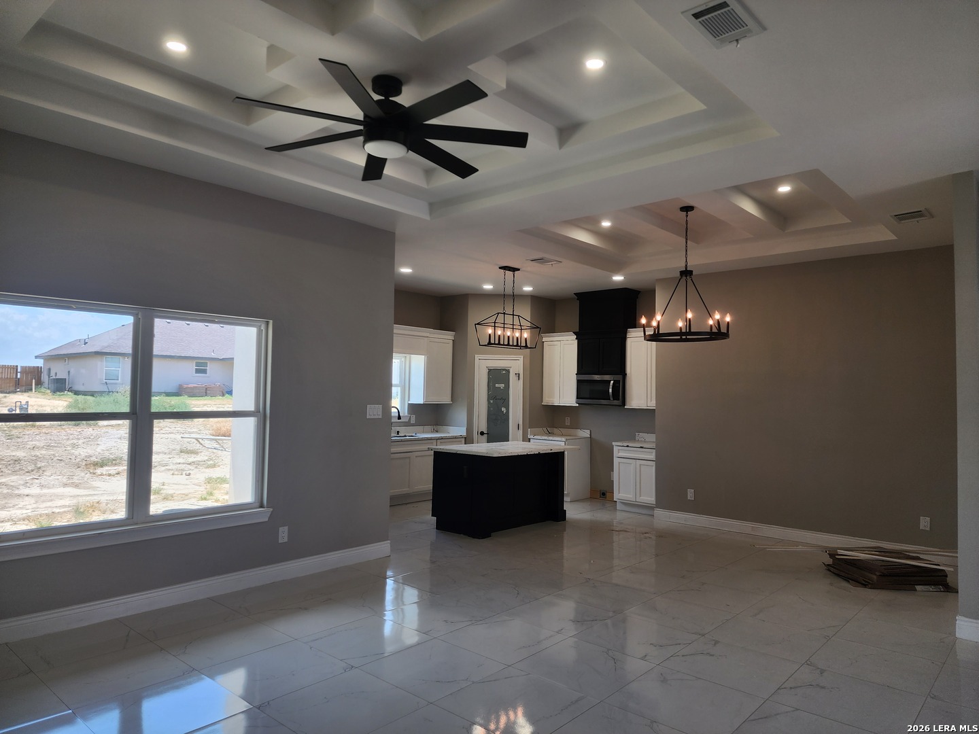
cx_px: 490
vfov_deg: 58.9
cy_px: 367
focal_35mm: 23
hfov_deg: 73.9
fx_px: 650
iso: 20
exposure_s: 1/120
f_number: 1.8
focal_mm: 6.4
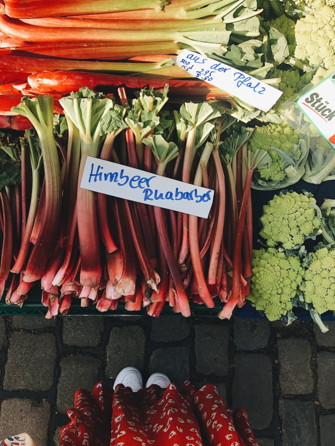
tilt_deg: -76.6
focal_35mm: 28
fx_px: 361
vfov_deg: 63.4
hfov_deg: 49.7
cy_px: 223
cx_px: 168
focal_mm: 3.99
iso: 20
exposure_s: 1/296
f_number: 1.8
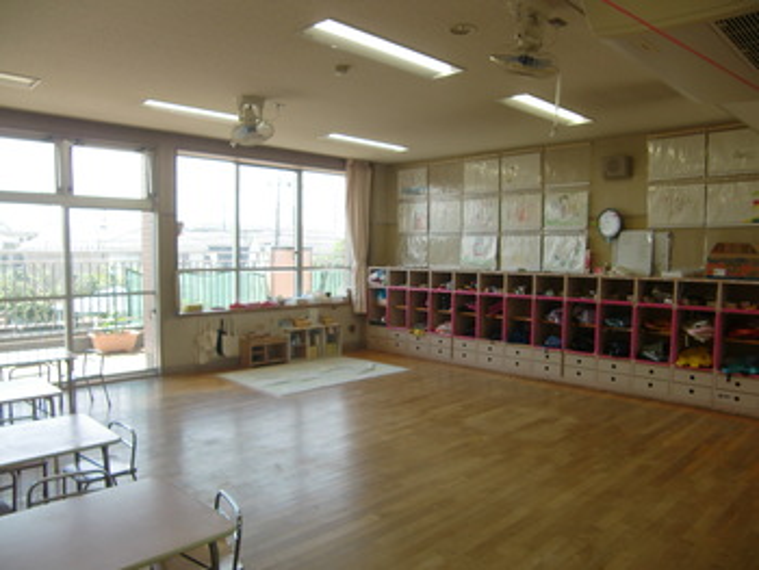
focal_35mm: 28
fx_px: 614
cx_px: 380
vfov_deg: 49.8
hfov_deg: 63.4
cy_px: 285
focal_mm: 4.9
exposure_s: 1/200
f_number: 2.6
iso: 64
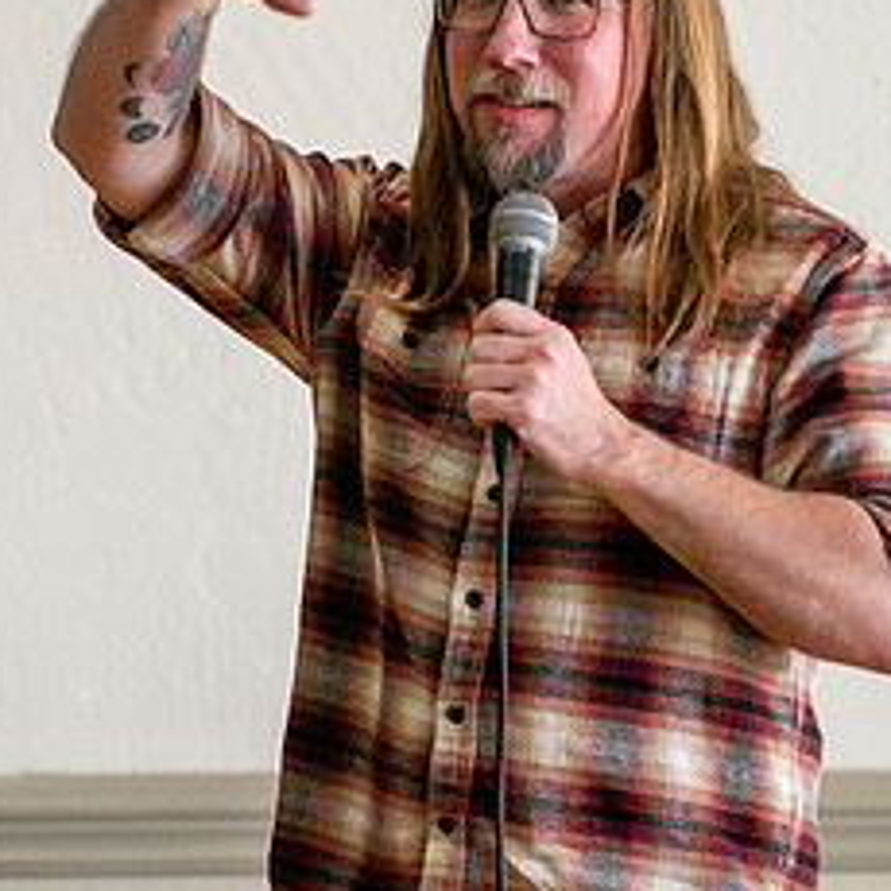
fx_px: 14502
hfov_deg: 3.5
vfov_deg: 3.5
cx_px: 464
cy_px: 236
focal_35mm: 498
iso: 2000
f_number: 2.8
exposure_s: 1/500
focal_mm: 200
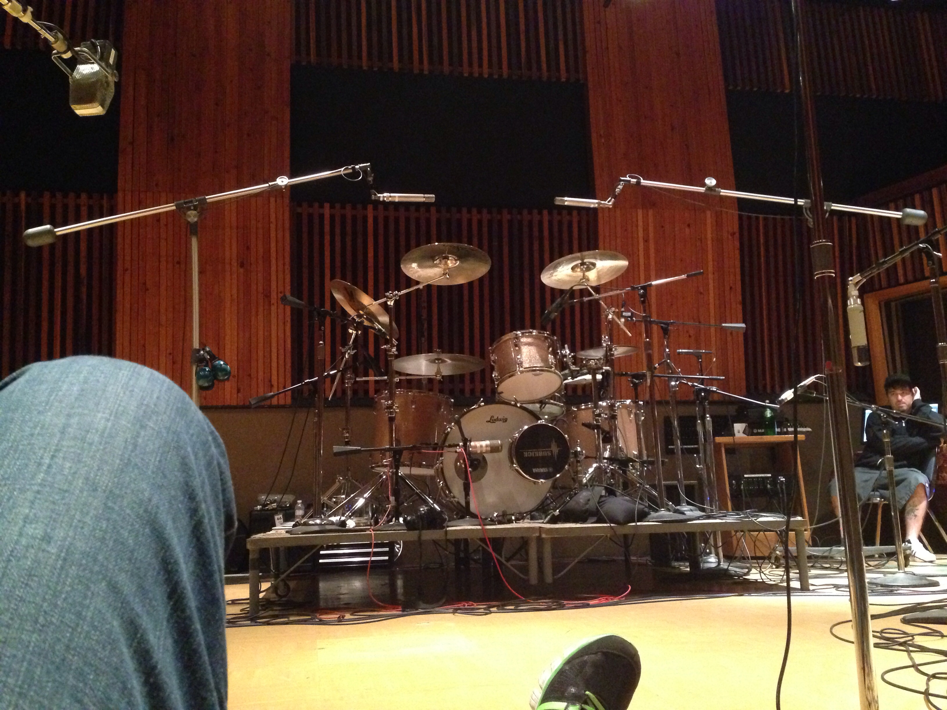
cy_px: 355
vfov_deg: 42.9
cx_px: 474
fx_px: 903
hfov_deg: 55.4
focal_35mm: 33
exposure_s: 1/15
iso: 800
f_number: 2.4
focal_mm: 4.12
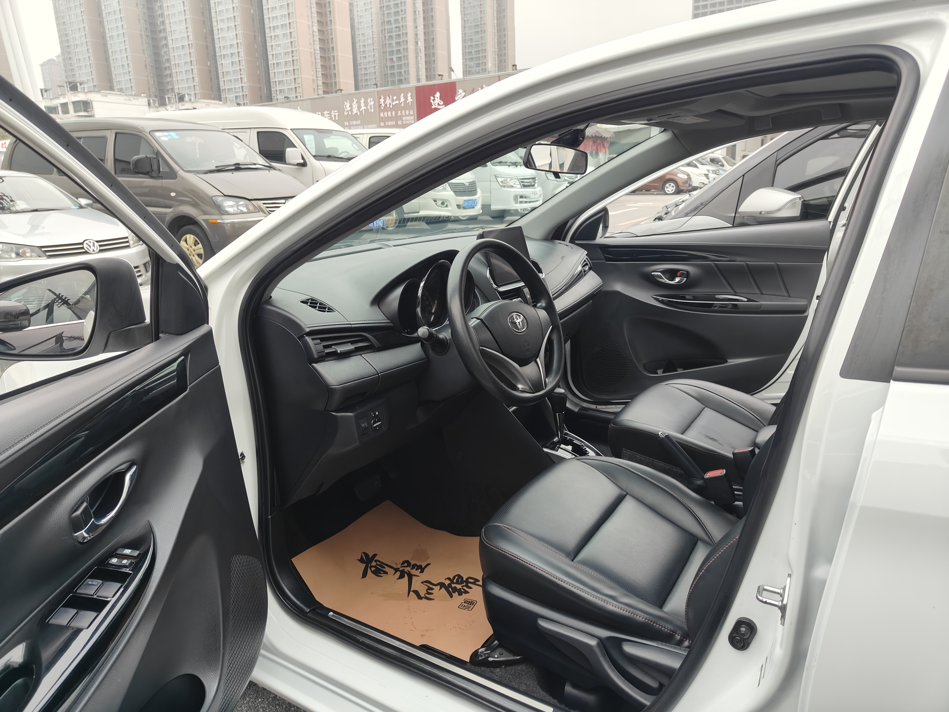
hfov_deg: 71.6
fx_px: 658
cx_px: 474
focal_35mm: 24
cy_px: 356
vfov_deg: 56.8
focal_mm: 5.59
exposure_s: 1/50
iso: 50
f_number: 1.8
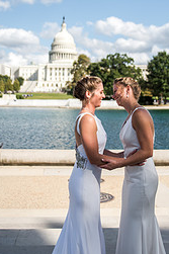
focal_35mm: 52
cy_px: 106
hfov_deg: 26.0
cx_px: 90
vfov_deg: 38.1
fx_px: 367
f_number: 2.8
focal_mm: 29
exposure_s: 1/4000
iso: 100
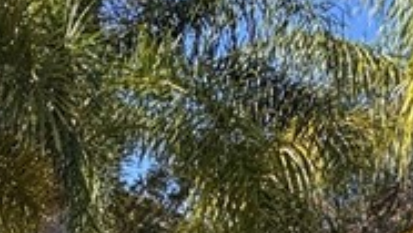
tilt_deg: -7.6
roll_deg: +0.2
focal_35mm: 84
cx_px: -140
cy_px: 533
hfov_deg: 22.3
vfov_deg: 12.0
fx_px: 921
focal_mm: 2.22
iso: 40
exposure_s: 1/340
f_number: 2.2
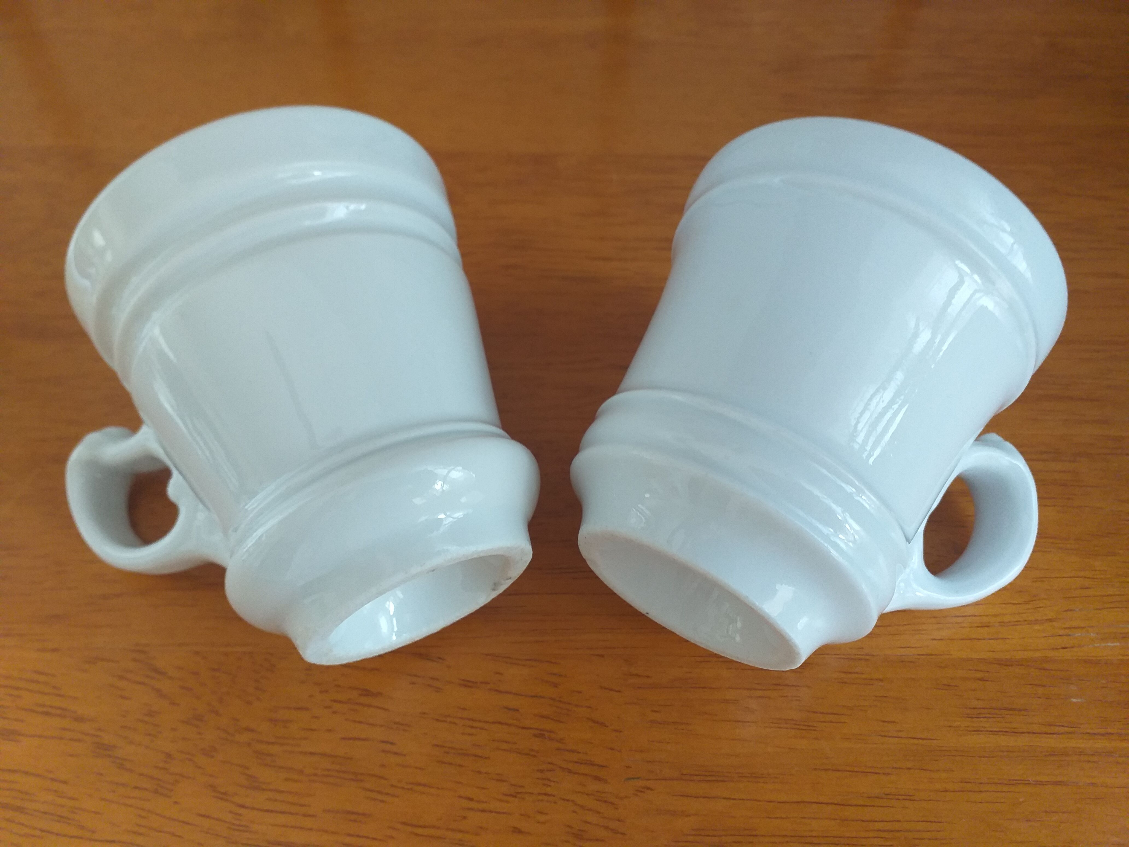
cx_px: 564
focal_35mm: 26
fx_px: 848
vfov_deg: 53.1
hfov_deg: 67.3
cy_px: 424
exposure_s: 1/50
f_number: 1.9
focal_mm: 3.6
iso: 125
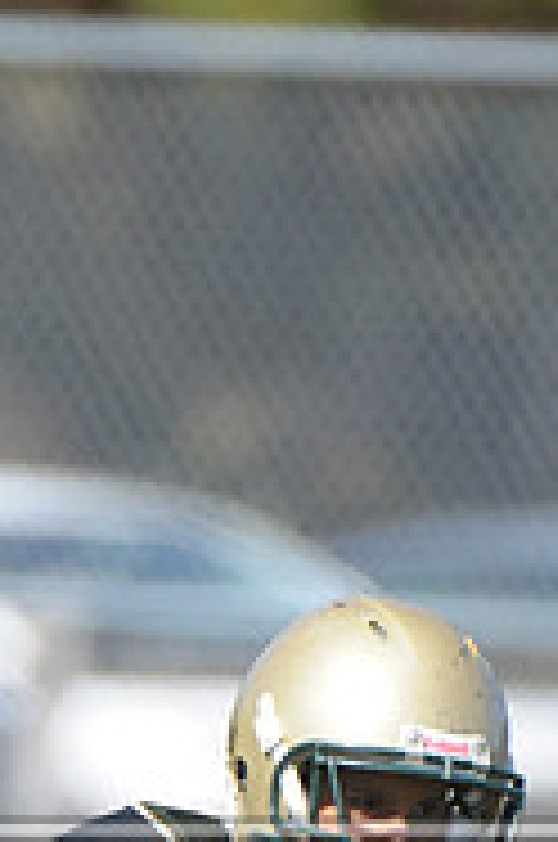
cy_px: 1031
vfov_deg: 1.1
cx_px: 281
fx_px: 43473
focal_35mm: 1863
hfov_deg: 0.7
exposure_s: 1/5000
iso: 1000
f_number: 4
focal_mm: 400
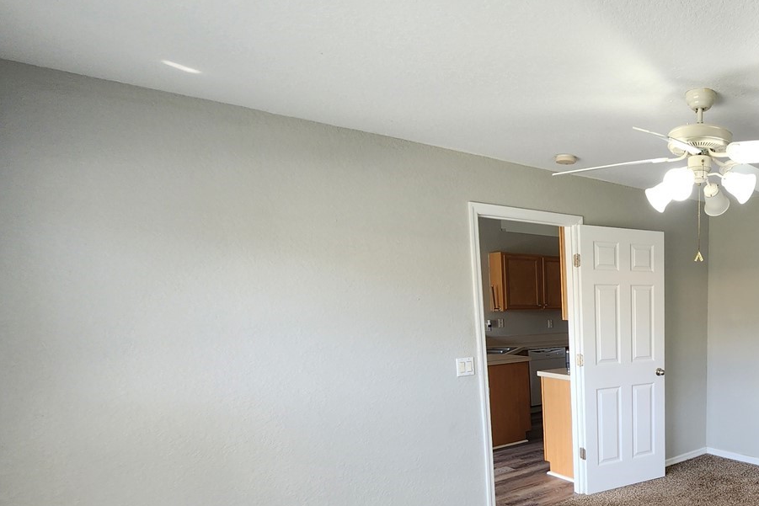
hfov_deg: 63.6
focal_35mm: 24
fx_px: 506
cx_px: 660
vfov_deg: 50.4
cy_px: 395
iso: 100
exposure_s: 1/60
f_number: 2.2
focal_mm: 2.2
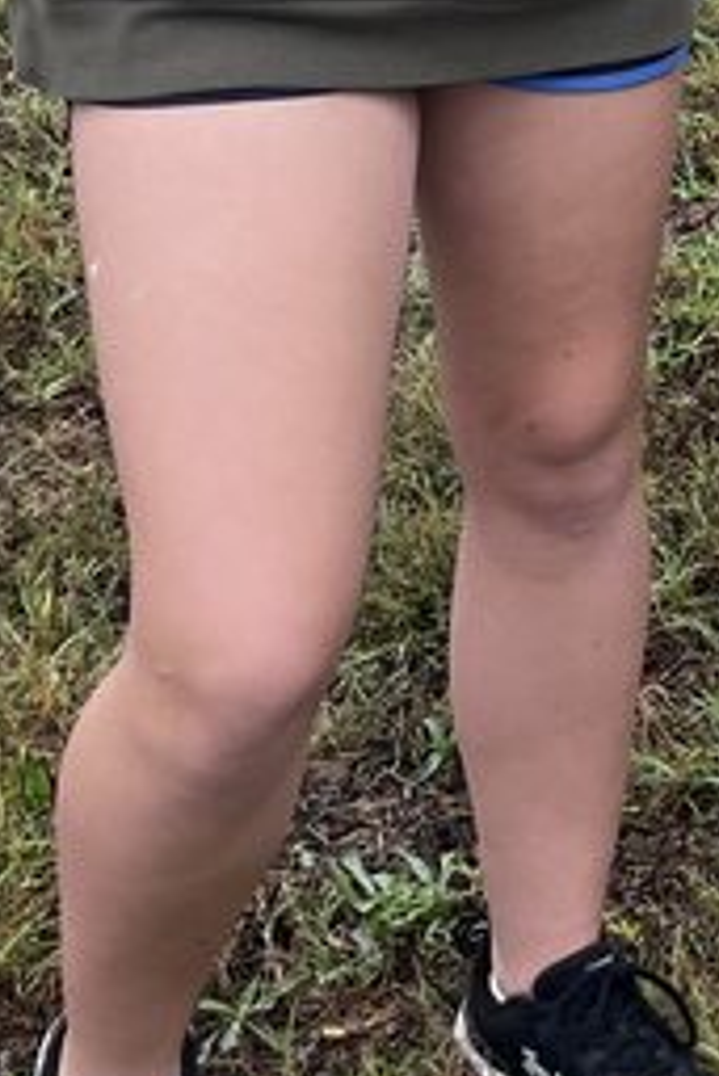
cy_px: -475
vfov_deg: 17.3
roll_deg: +1.5
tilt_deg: -13.9
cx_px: 1362
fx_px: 3231
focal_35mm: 108
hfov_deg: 11.6
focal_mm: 5.1
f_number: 1.6
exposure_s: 1/415
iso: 50
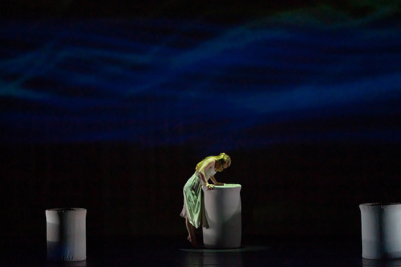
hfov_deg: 8.6
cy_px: 134
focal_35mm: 238
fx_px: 2652
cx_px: 200
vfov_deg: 5.8
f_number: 5.6
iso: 6400
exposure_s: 1/320
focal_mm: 238
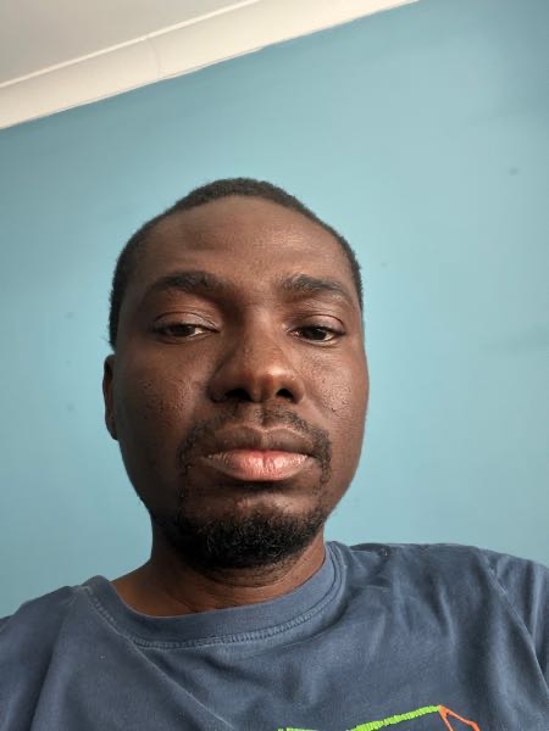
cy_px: 366
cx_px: 274
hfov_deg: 46.8
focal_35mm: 30
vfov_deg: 60.0
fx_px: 634
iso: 400
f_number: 2.2
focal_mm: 2.71
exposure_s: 1/56
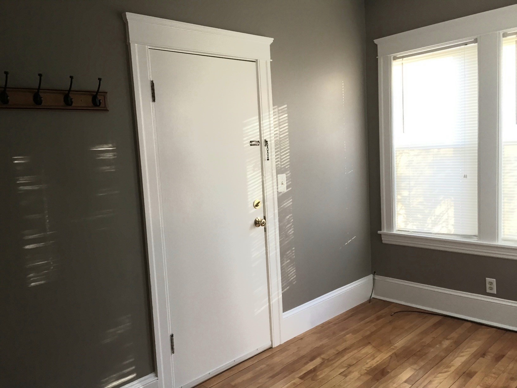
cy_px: 194
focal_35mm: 29
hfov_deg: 61.7
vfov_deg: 48.2
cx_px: 258
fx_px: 433
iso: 80
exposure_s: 1/30
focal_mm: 4.15
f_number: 2.2
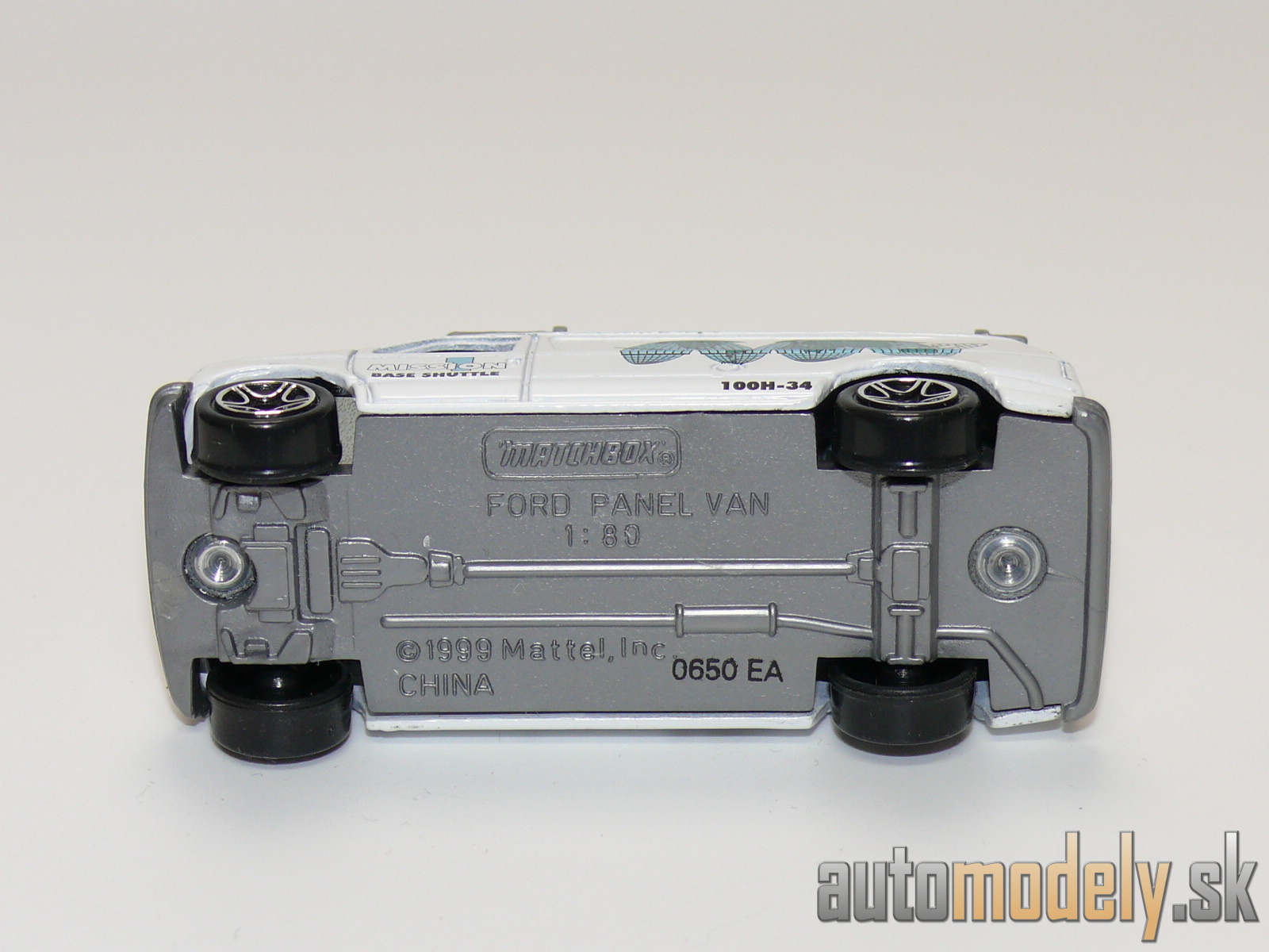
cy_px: 476
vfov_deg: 15.2
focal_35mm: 97
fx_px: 3556
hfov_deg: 20.2
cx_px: 634
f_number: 4
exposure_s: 1/30
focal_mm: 13.1
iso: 100
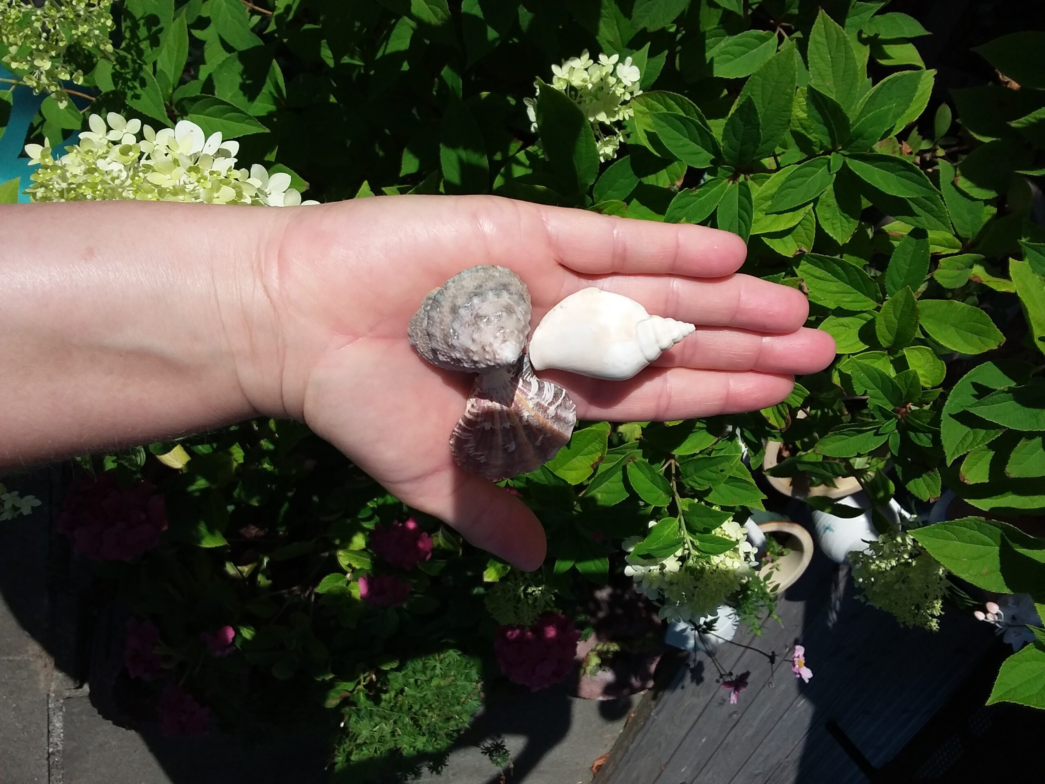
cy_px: 392
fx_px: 815
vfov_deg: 51.4
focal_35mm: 27
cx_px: 522
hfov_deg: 65.3
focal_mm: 2.91
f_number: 1.9
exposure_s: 1/2664
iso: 40
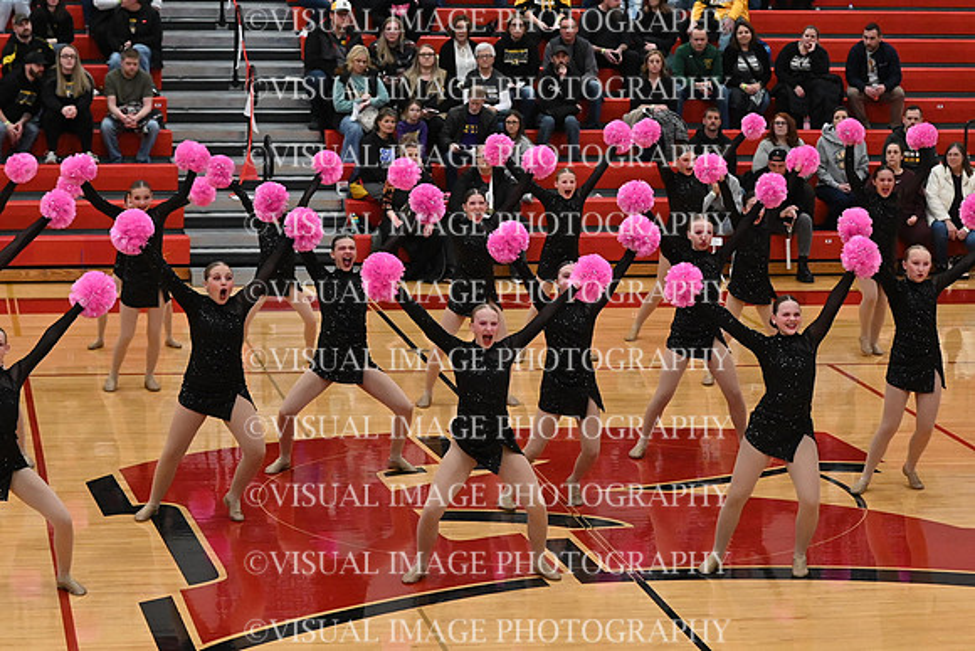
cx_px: 488
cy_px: 326
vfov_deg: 13.0
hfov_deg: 19.5
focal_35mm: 105
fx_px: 2844
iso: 6400
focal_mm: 70
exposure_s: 1/400
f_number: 4
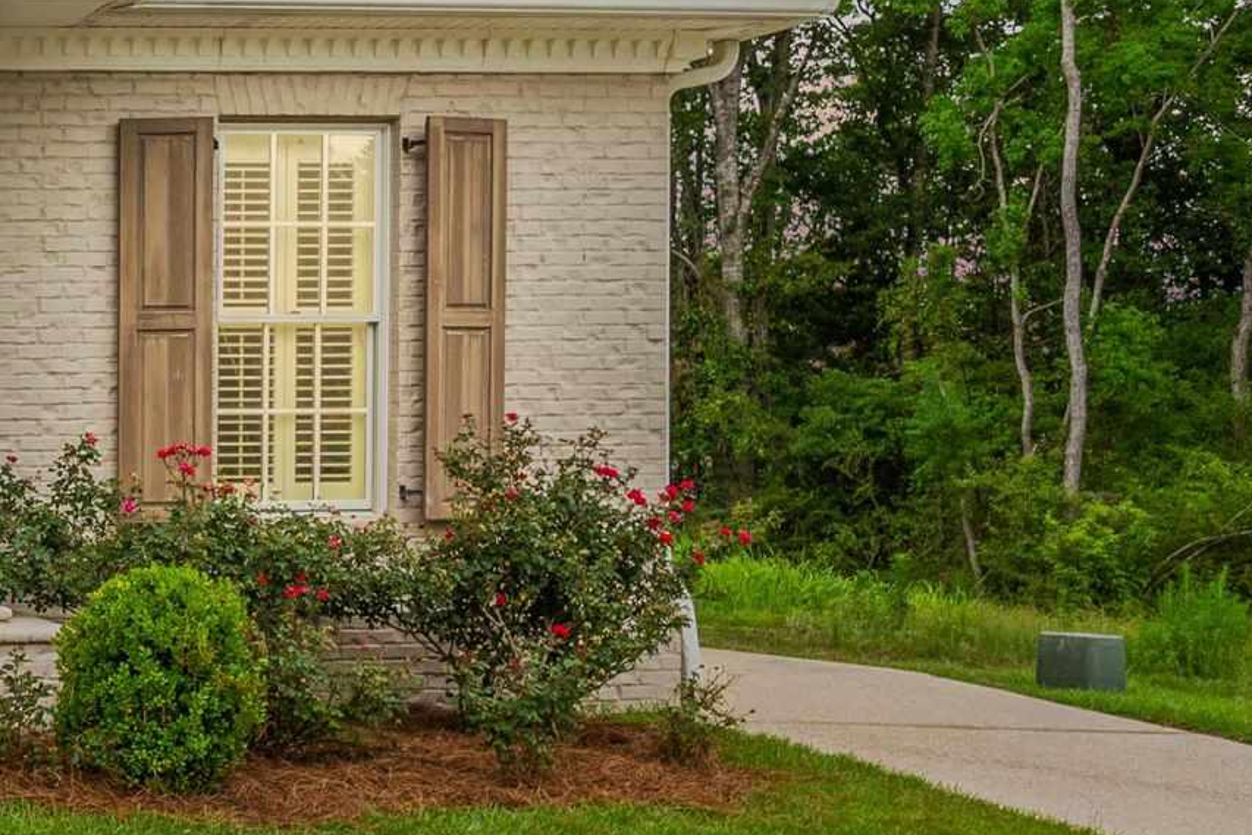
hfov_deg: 27.9
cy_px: 440
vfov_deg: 25.1
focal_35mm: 54
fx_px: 1878
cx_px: -517
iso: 200
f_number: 8
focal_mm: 15
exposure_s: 1/200
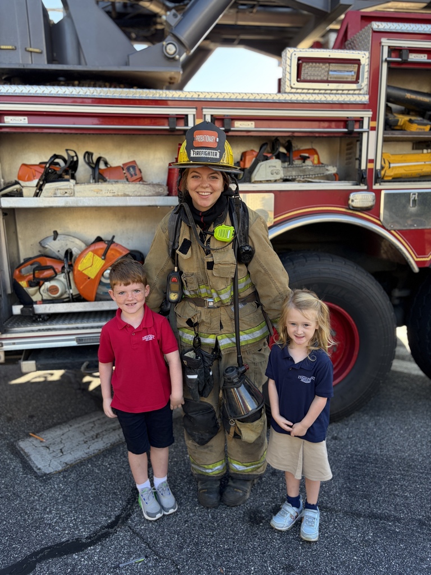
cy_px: 288
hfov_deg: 53.1
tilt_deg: -10.8
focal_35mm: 26
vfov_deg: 67.3
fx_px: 432
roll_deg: +1.9
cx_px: 216
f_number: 1.6
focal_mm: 5.96
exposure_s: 1/252
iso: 50
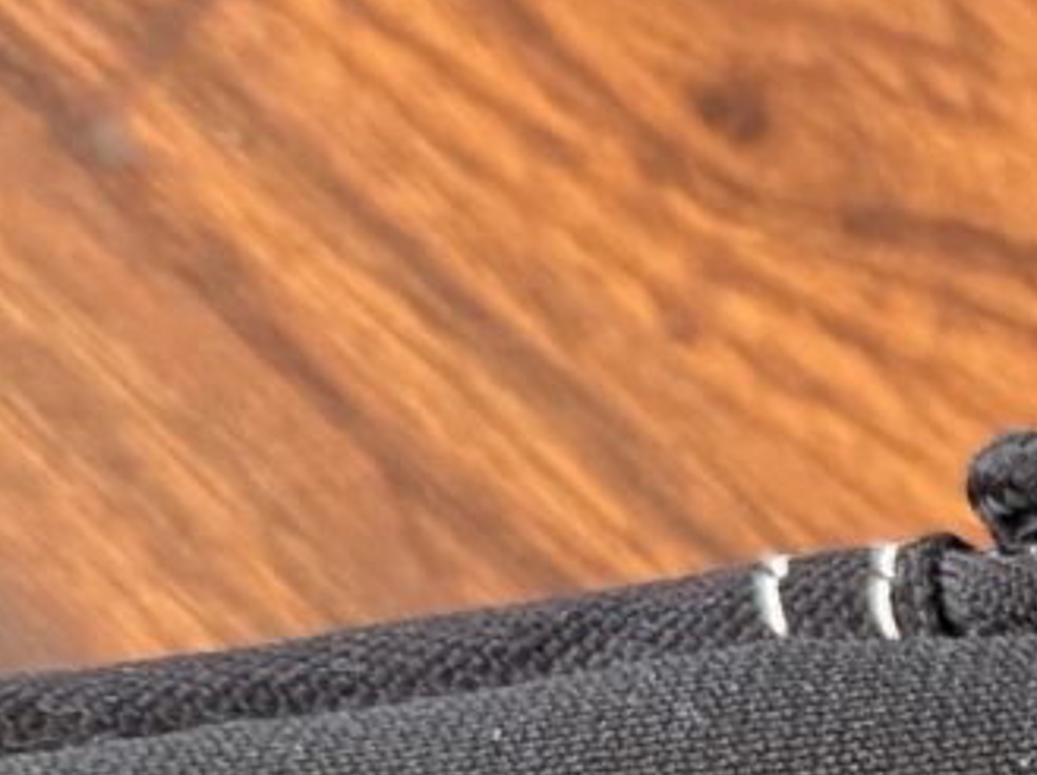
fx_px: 5596
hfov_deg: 9.3
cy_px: 1645
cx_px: 2569
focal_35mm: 187
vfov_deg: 7.5
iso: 320
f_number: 1.78
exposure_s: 1/60
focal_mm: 6.76
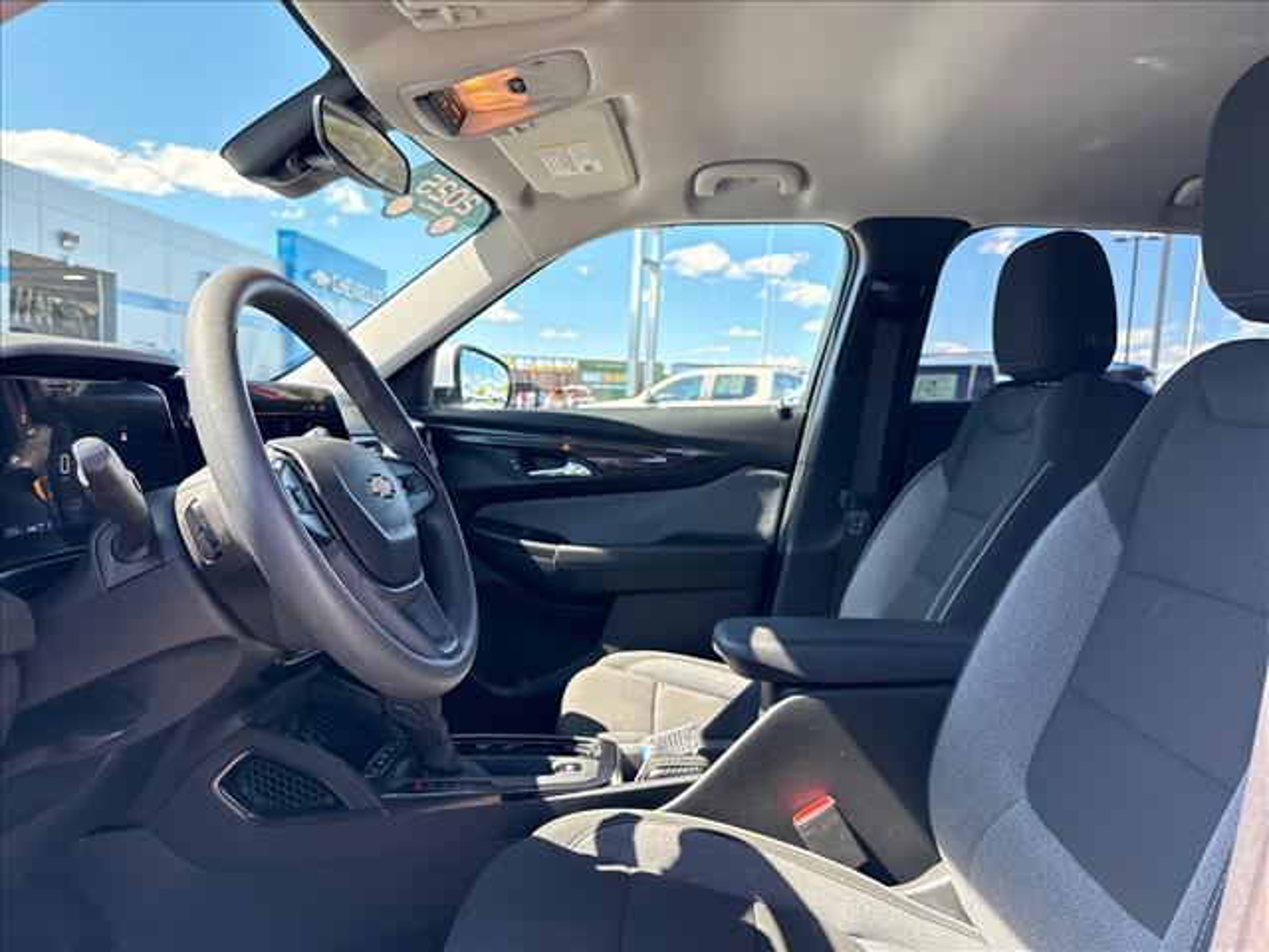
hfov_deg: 71.6
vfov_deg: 56.8
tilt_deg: -3.8
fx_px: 880
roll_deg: -2.0
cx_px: 634
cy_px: 476
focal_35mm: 24
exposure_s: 1/160
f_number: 1.78
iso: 200
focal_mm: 6.76
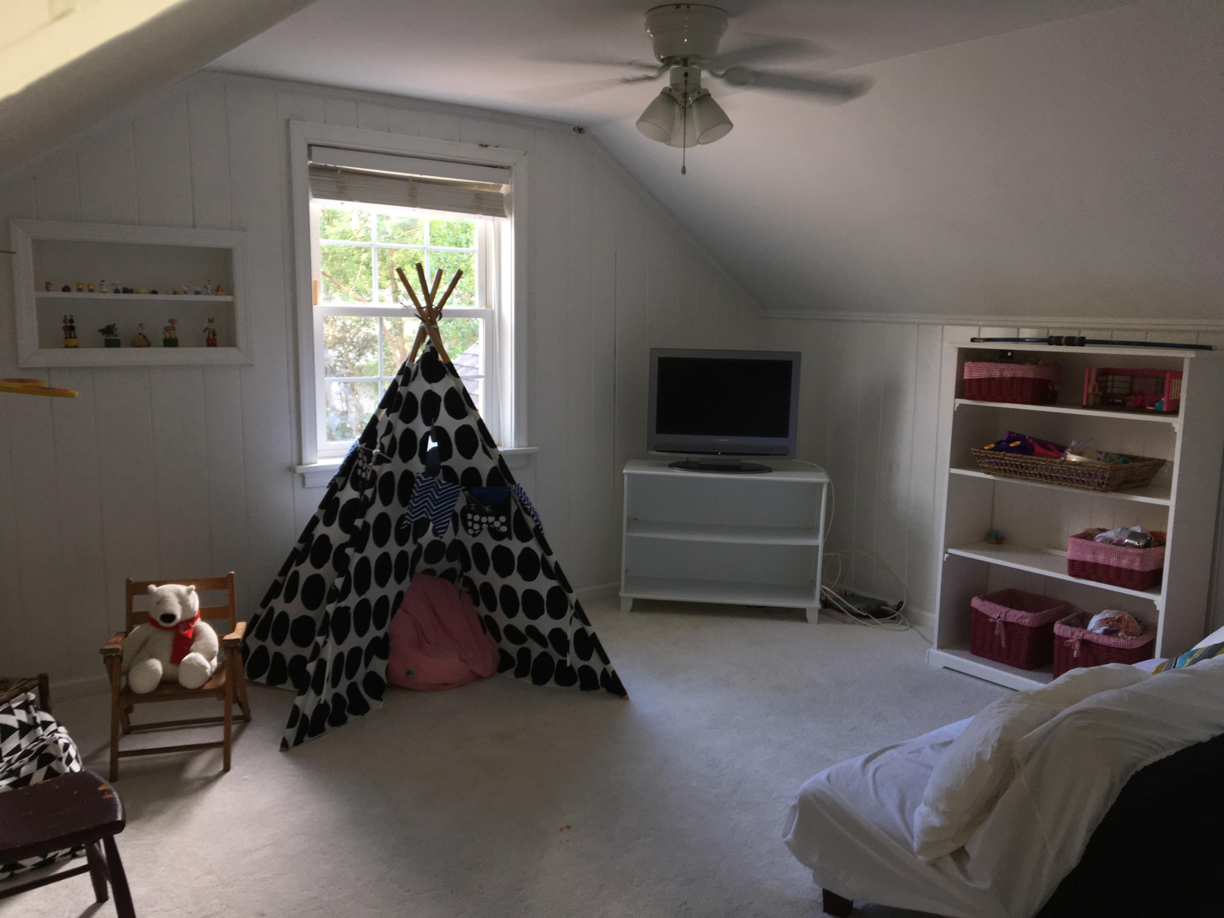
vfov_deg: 48.2
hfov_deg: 61.7
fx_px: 1025
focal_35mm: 29
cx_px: 612
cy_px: 459
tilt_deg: -8.3
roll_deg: -1.1
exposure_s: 1/30
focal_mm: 4.15
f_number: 2.2
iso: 32
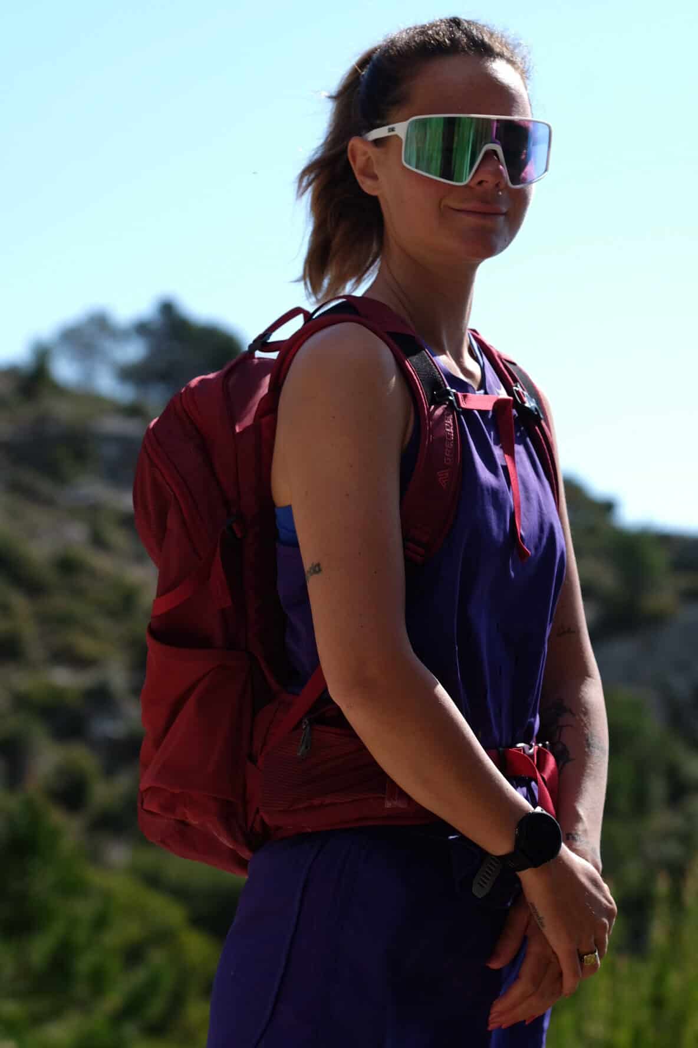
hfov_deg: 10.2
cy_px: 524
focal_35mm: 135
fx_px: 3926
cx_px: 349
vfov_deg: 15.2
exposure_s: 1/500
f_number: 5
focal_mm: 90
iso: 100
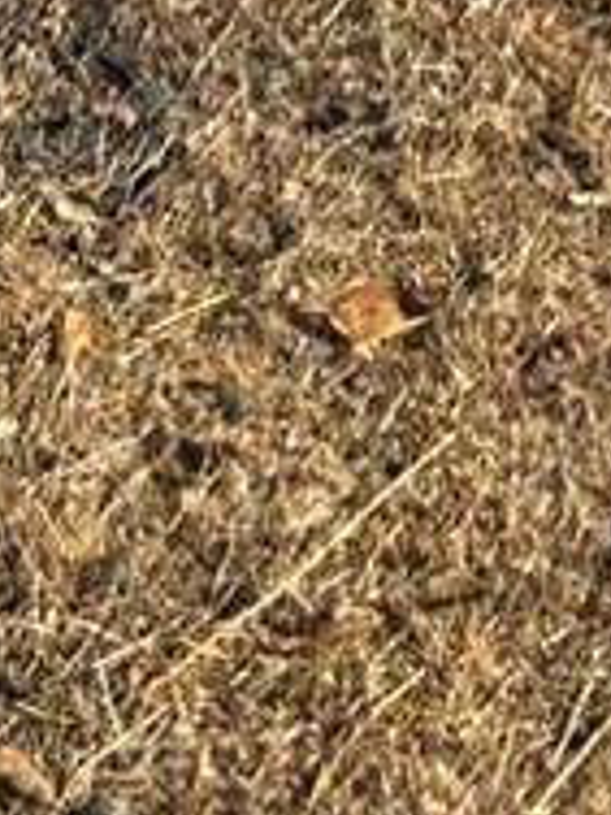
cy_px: -2172
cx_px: 444
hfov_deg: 7.8
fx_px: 4495
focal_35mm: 191
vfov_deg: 7.8
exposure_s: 1/4184
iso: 80
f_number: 1.78
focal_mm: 6.86
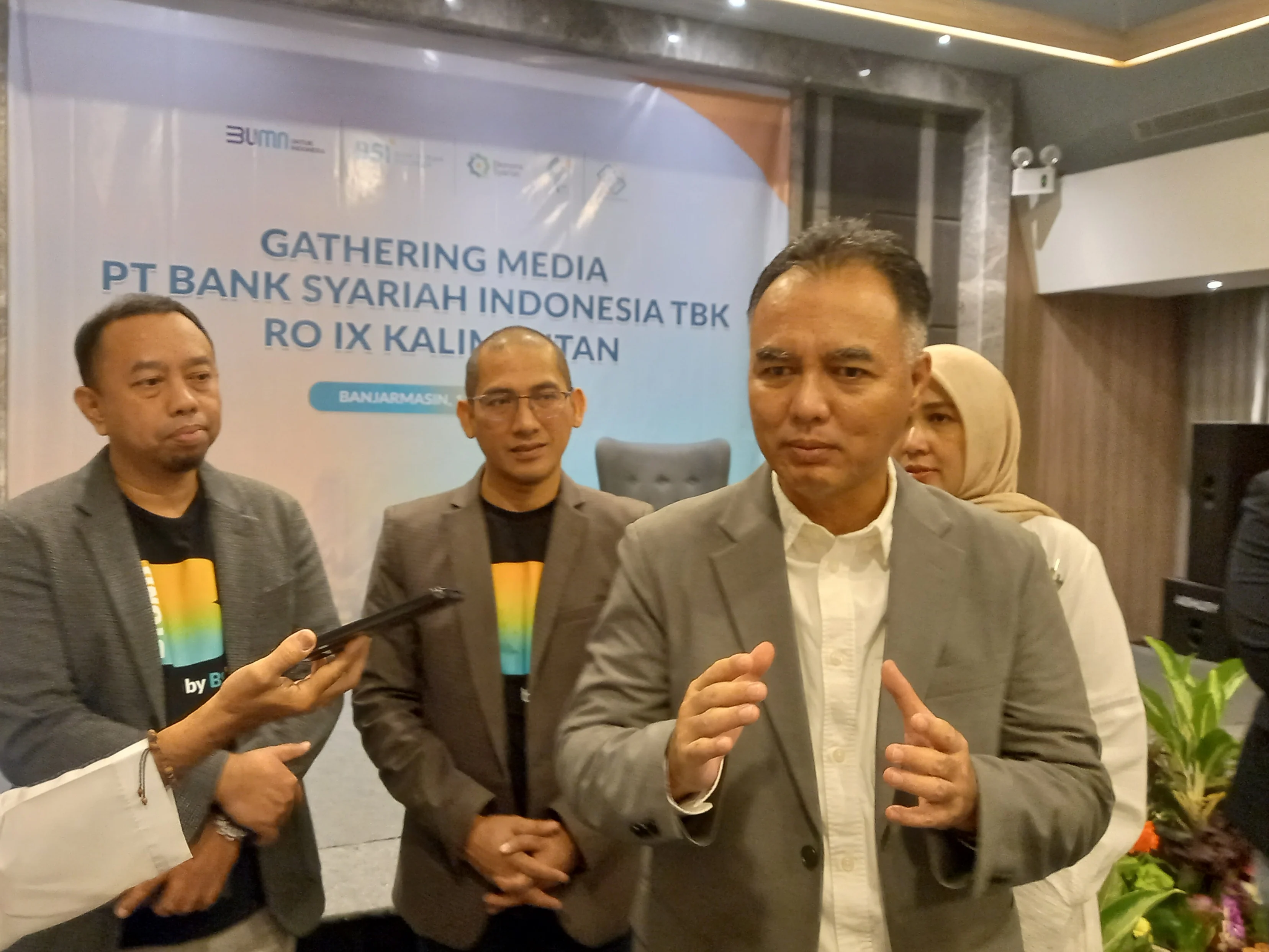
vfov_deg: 54.9
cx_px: 634
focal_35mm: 25
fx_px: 917
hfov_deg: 69.4
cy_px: 476
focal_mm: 4.6
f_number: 2
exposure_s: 1/25
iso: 500
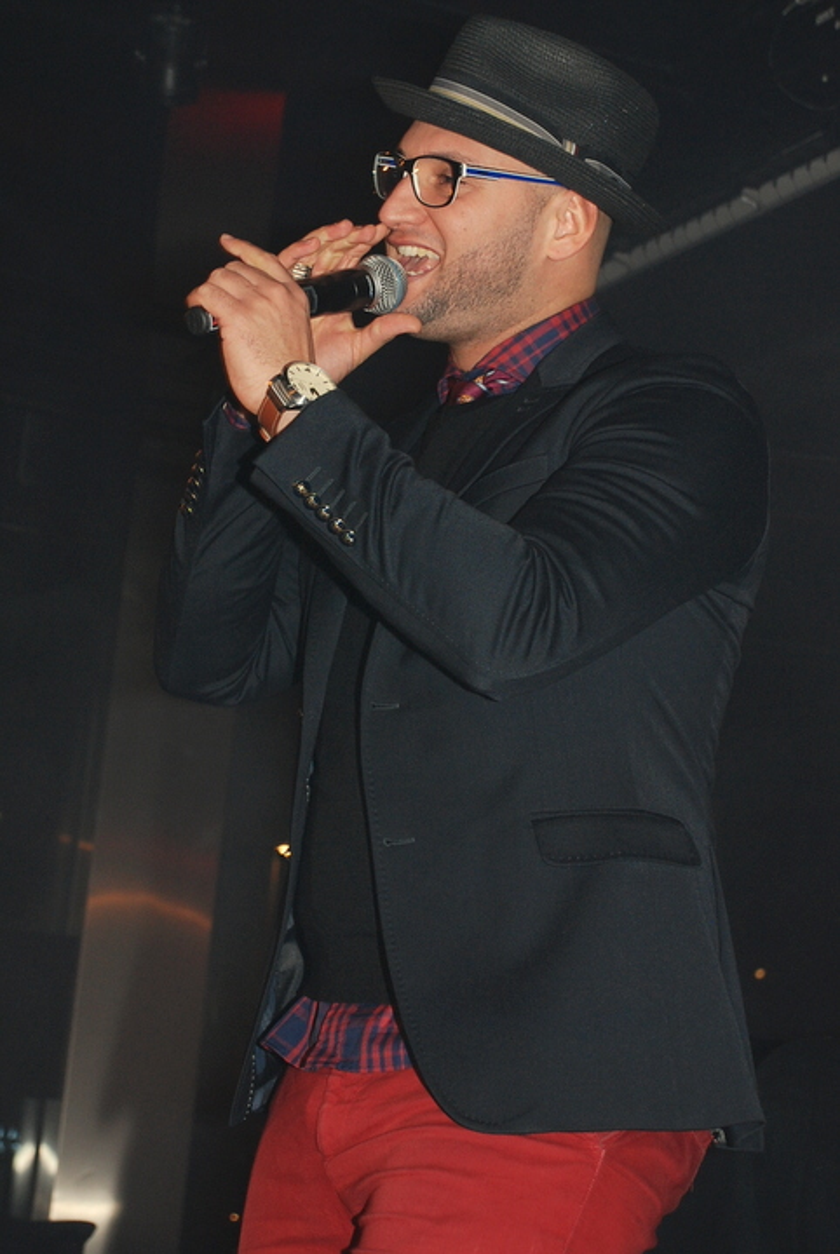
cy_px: 627
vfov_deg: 28.0
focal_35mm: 72
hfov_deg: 19.0
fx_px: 2513
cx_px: 420
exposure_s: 1/60
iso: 320
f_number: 5.6
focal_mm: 48
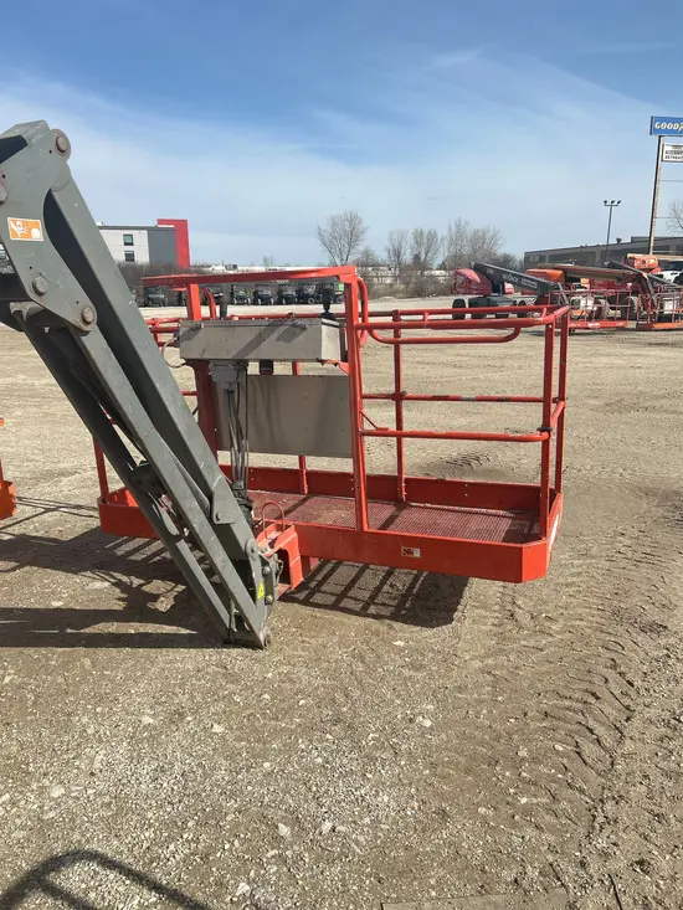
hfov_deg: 53.1
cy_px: 455
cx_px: 342
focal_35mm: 26
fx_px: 684
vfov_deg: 67.3
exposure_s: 1/5319
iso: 50
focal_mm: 5.7
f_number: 1.5
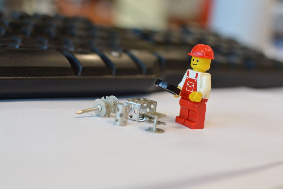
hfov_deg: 37.9
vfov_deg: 25.8
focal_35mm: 52
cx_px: 142
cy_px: 94
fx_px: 413
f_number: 3.5
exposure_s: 1/160
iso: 1000
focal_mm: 35
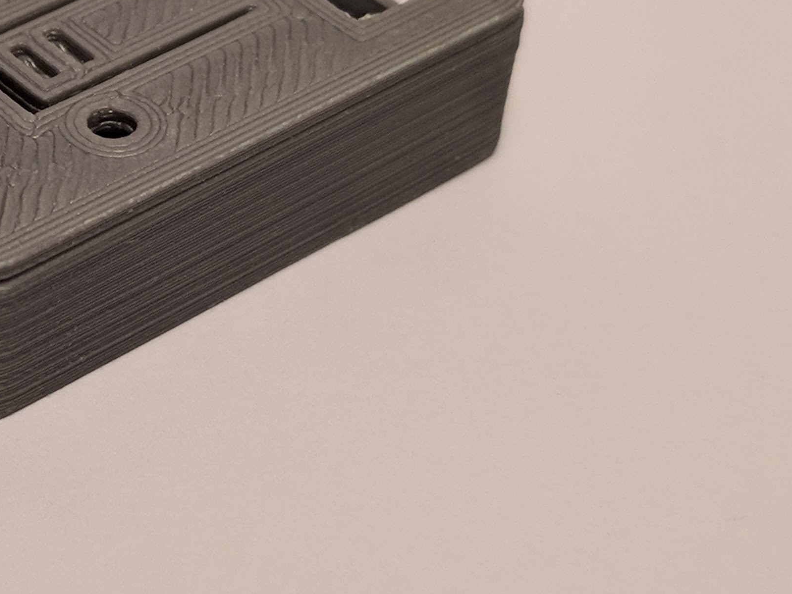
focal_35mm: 65
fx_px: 1487
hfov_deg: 27.6
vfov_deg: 22.4
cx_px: -45
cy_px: 162
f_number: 2
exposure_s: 1/125
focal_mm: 4.67
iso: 98
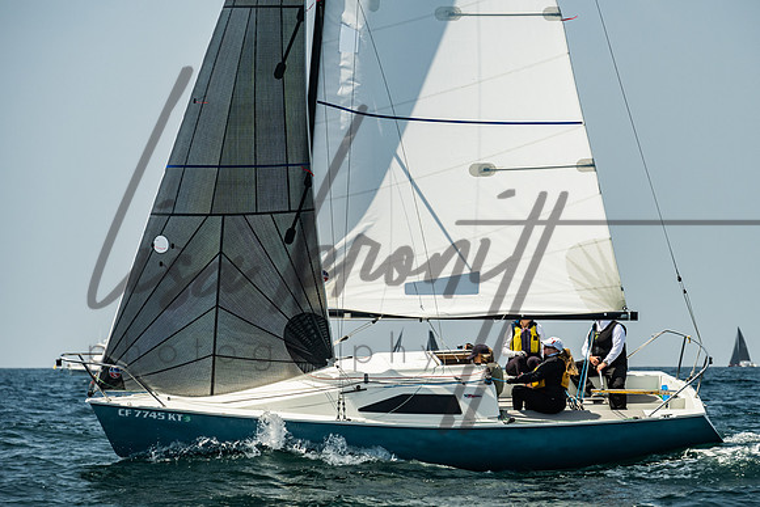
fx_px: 3941
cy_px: 264
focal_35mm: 187
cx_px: 424
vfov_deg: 7.4
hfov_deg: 11.0
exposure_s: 1/800
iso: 320
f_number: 6.3
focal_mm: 150
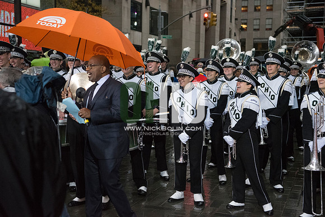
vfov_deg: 24.2
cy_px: 108
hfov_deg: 35.6
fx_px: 506
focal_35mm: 56
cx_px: 162
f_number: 4
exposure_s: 1/2500
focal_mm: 56
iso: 10000
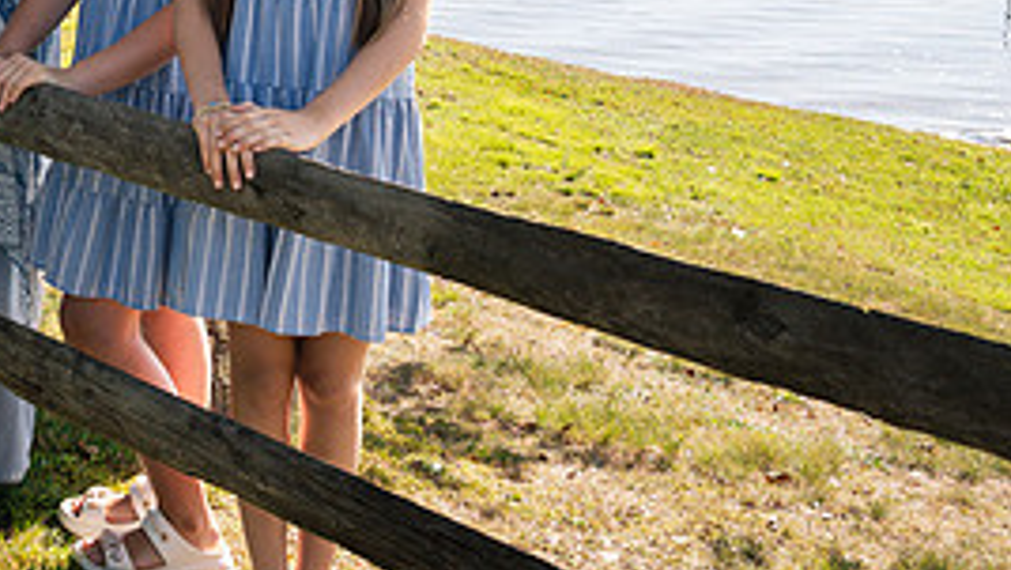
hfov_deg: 30.8
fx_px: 1663
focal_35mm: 62
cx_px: -52
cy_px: 17
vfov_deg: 19.0
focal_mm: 24
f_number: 5.6
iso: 250
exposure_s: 1/250
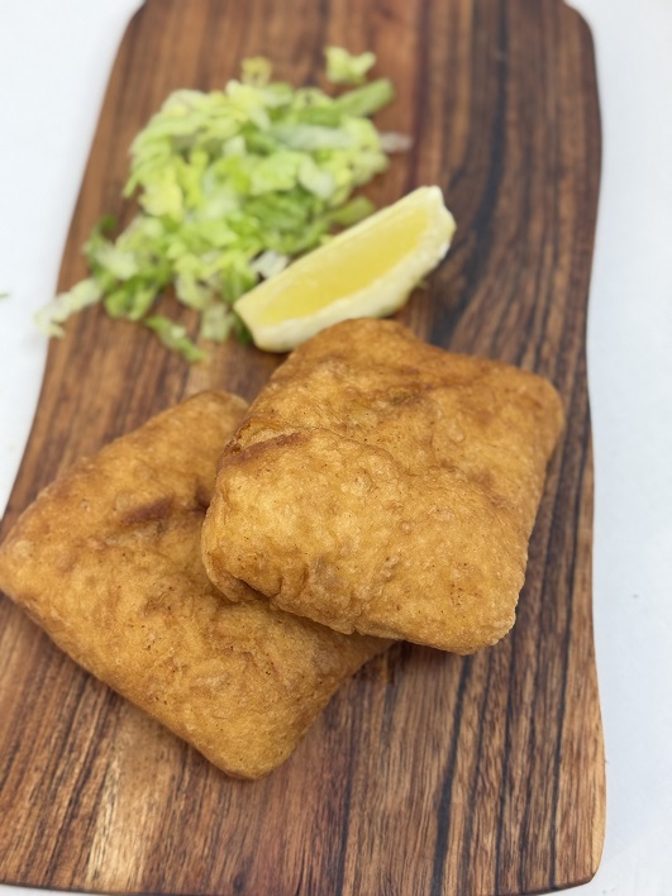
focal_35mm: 48
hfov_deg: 30.3
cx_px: 336
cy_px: 448
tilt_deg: -65.0
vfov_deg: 39.7
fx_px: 1242
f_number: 1.78
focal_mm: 6.76
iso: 125
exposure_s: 1/100
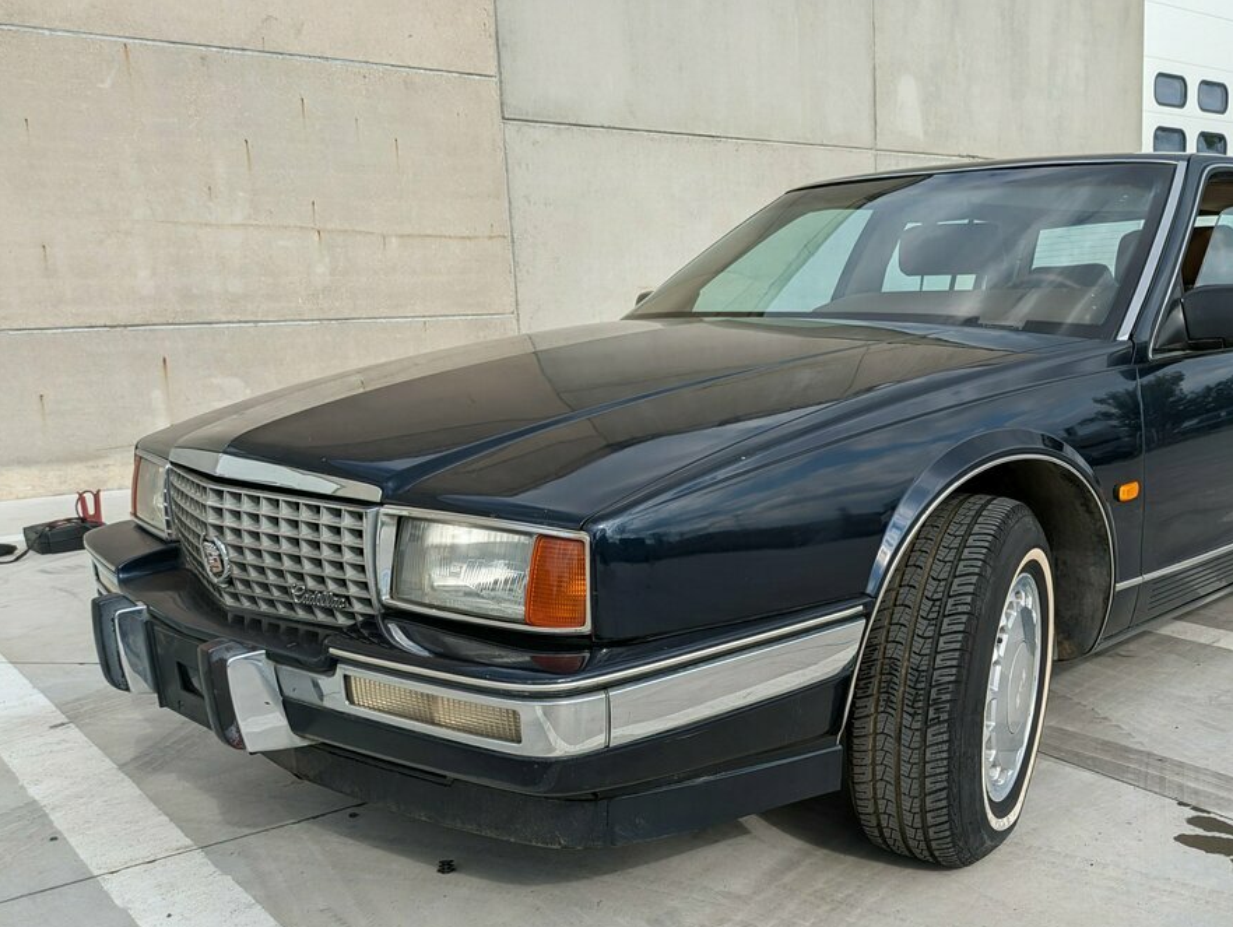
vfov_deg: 41.8
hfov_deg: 53.5
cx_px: 745
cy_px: 514
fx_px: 1212
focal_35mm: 34
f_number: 1.89
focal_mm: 5.43
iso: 41
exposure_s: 1/1340
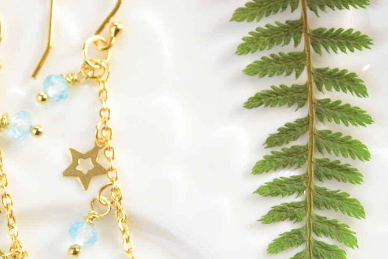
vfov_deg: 5.7
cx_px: 31
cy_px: 241
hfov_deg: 8.4
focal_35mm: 243
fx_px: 2620
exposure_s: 1/100
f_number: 13
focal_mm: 90
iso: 1800
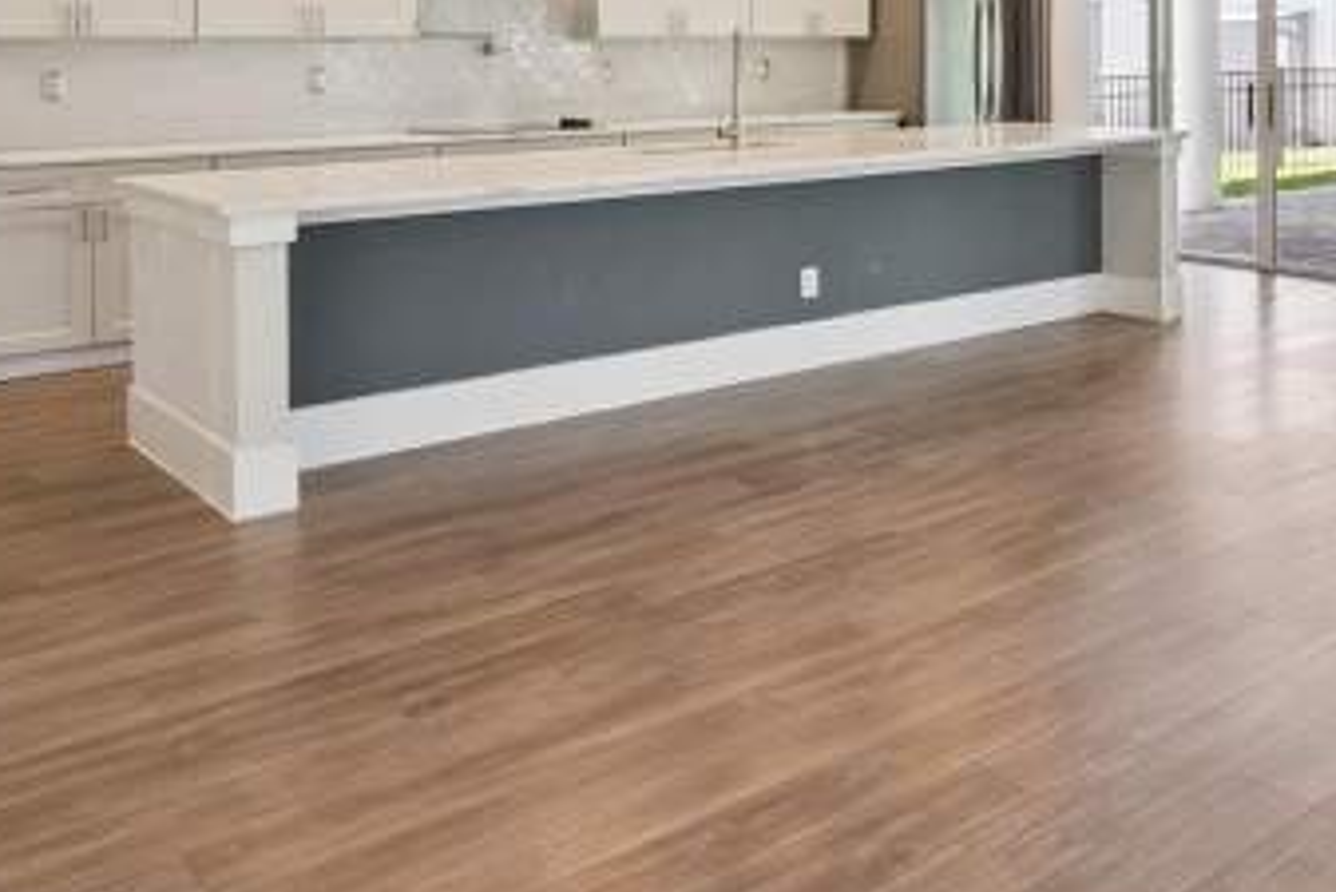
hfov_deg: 45.7
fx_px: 1411
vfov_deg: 32.7
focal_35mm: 38
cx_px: 1213
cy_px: 32
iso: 500
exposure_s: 1/50
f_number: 9
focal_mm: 16
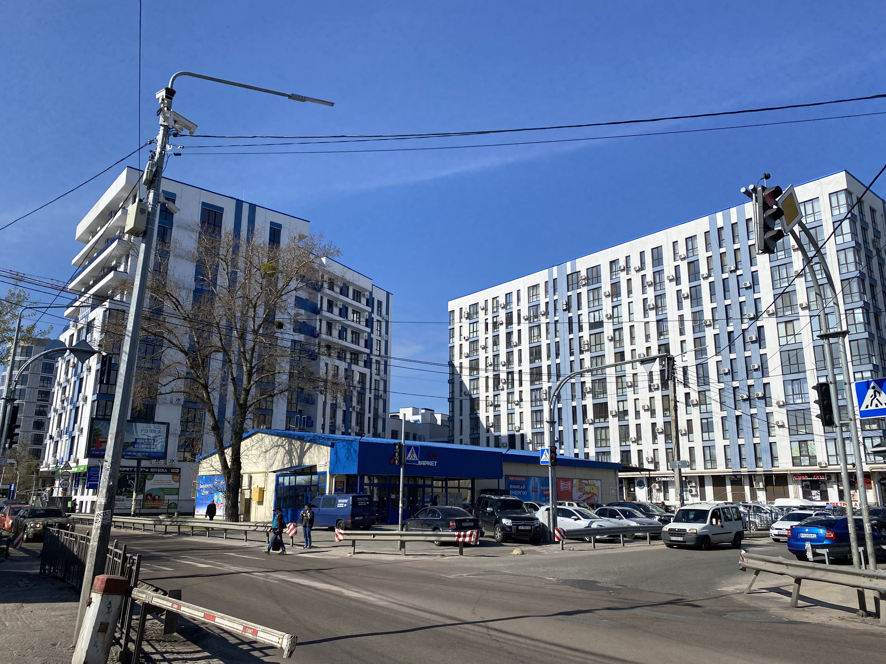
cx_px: 443
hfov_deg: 67.3
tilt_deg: +13.7
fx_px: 665
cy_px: 332
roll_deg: -0.7
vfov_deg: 53.1
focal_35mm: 26
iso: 32
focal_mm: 4.25
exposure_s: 1/4115
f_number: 1.8
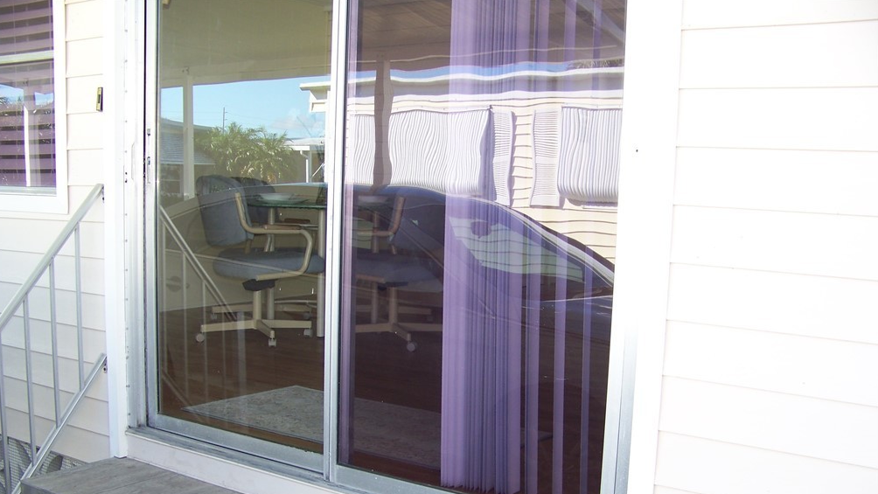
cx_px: 436
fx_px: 931
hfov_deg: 50.5
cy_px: 332
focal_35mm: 40
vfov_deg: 29.5
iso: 64
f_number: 2.8
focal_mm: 5.85
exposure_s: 1/100
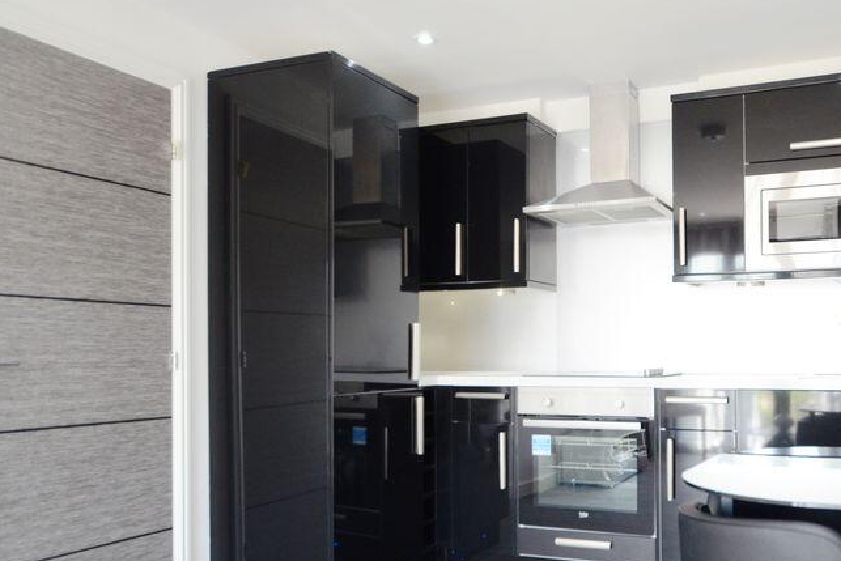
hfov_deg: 53.0
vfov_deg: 36.9
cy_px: 353
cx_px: 523
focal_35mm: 36
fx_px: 834
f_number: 3.5
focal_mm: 17
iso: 1000
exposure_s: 1/100
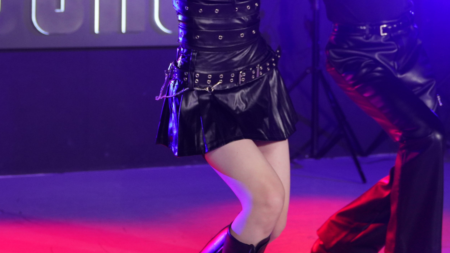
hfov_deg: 19.1
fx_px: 1336
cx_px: 236
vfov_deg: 10.6
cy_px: -84
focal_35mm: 112
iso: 1250
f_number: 2.8
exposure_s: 1/400
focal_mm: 43
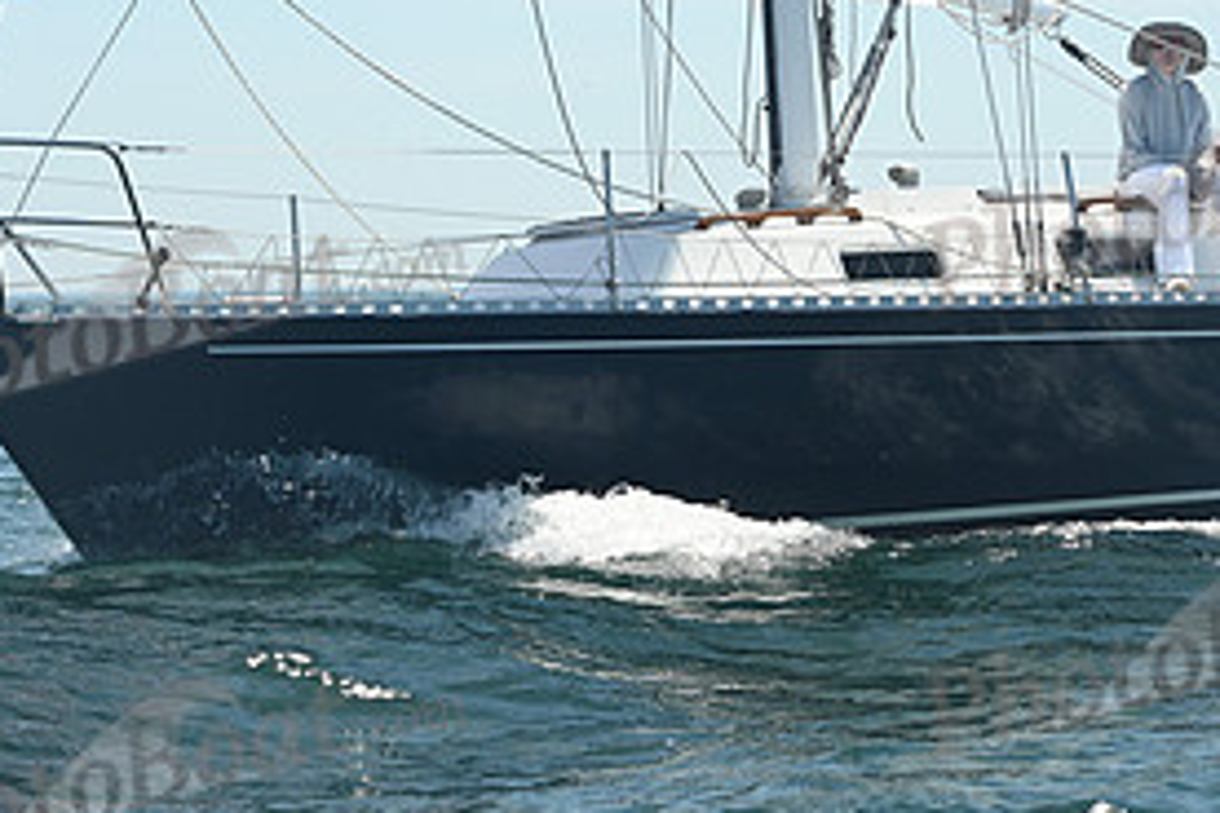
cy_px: 29
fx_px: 4981
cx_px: 698
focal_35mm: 147
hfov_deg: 14.0
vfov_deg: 9.3
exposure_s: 1/1000
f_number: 7.1
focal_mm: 70
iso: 320
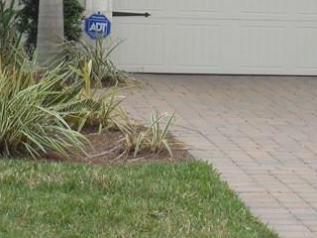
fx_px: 1613
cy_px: -51
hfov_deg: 11.2
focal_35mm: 176
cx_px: 118
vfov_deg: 8.4
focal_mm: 9.8
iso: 125
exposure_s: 1/500
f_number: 4.2
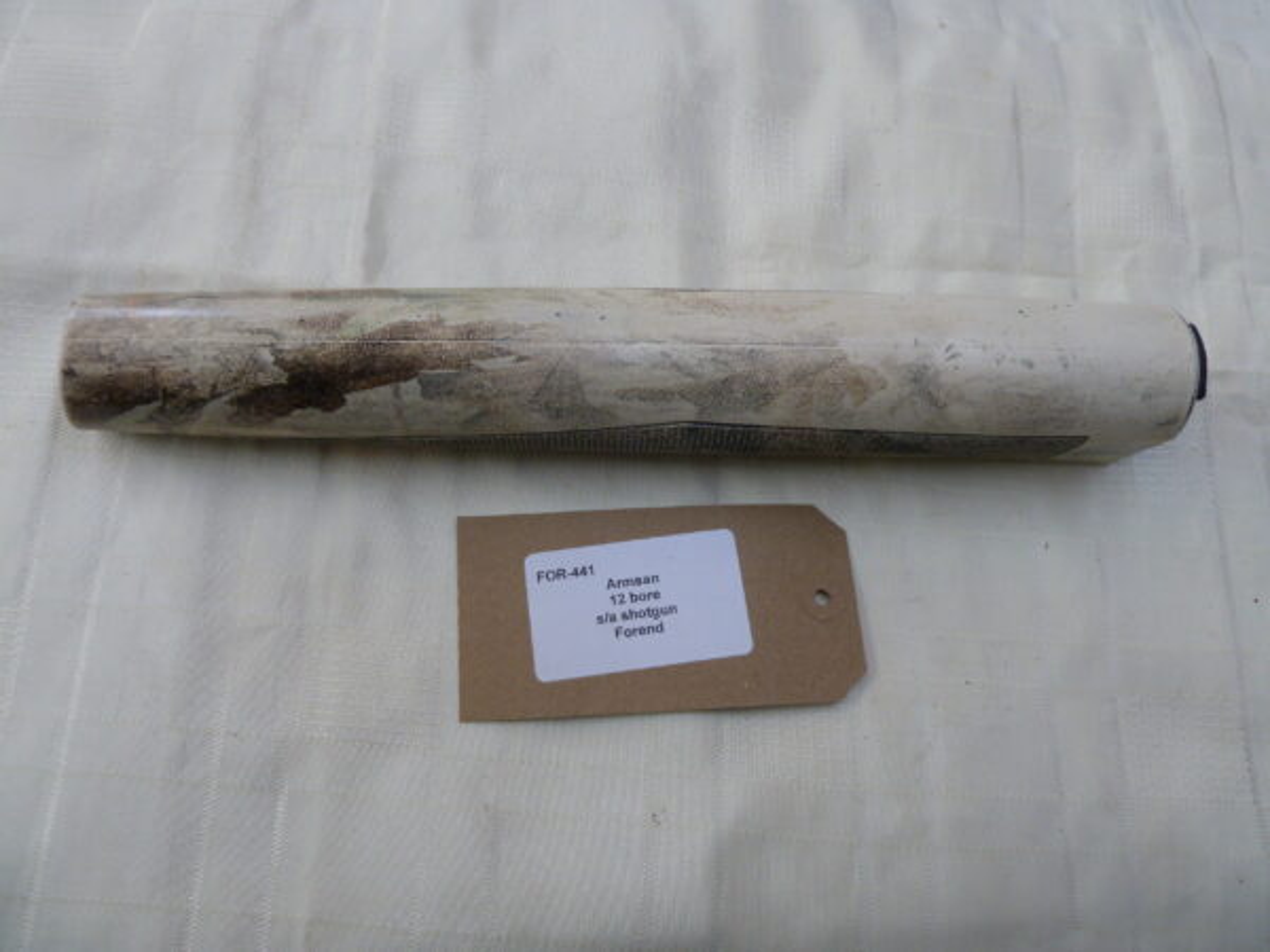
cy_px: 476
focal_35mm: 25
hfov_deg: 69.4
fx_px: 917
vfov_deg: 54.9
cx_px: 635
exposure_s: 1/30
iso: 160
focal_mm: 4.1
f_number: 3.3
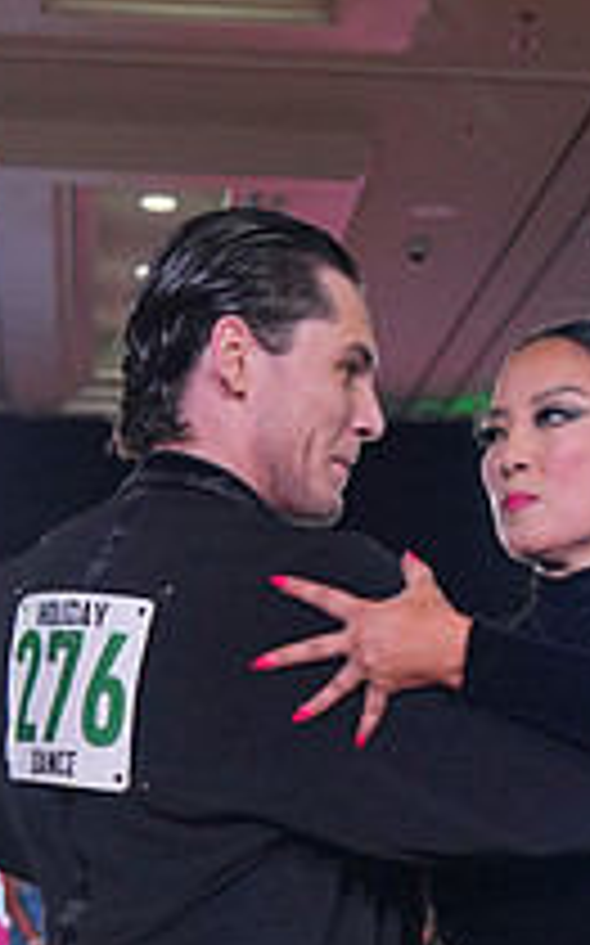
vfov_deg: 16.4
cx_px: 480
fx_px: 3117
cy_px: 1192
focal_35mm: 121
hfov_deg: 10.8
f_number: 5.6
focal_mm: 43
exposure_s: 1/400
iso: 1600
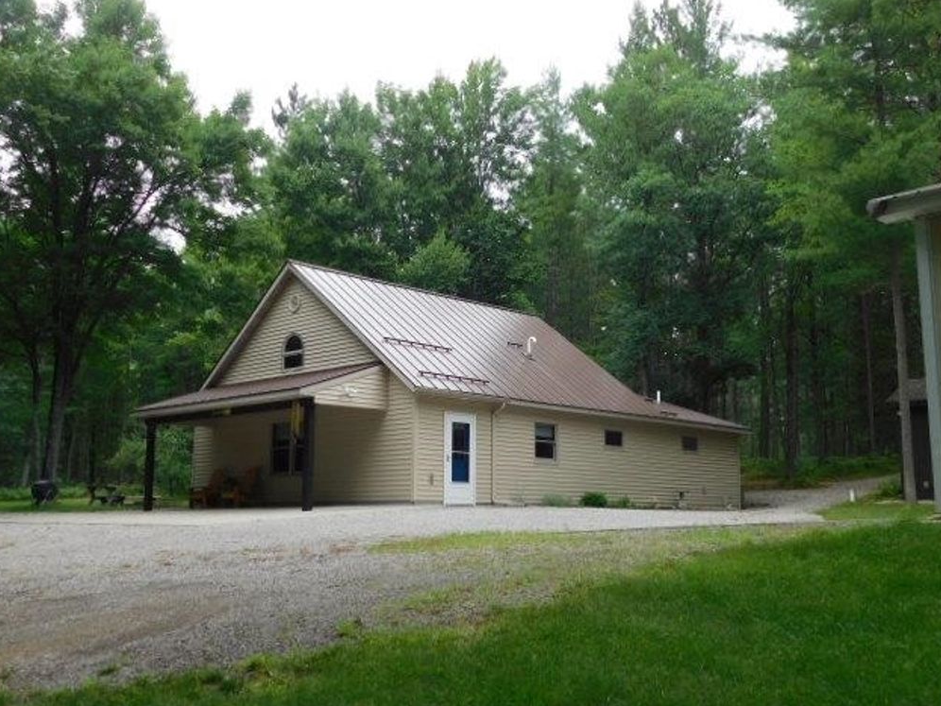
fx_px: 1006
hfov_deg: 50.1
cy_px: 346
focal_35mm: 37
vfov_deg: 38.7
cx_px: 465
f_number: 3.5
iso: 125
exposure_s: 1/320
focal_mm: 6.3
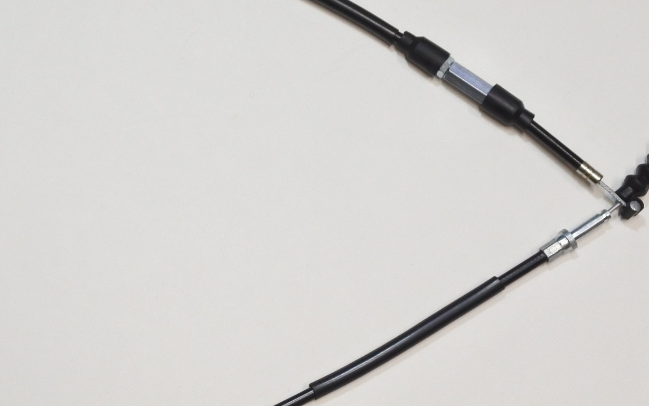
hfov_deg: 22.6
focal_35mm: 91
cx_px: 177
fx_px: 1609
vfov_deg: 14.4
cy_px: 181
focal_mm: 19.3
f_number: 4.5
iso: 800
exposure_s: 1/100
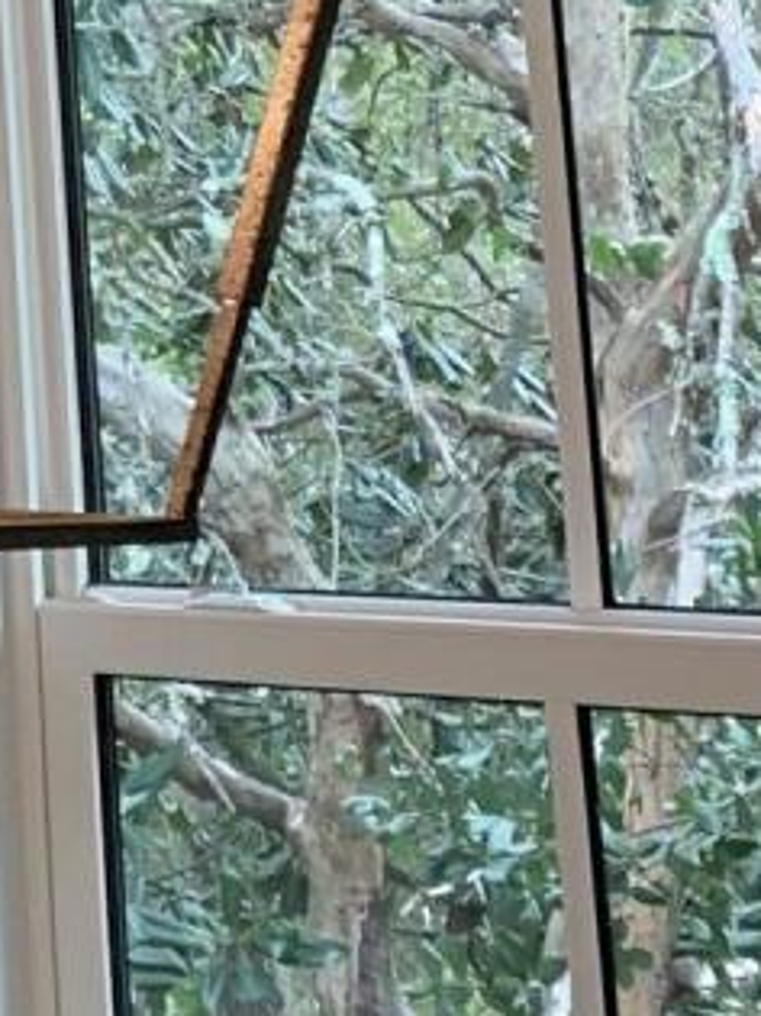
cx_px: -1164
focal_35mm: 165
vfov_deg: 10.8
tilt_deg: +17.8
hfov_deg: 8.2
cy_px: -1087
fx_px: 4840
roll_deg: -1.6
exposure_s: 1/60
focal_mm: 4.25
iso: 64
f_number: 1.8
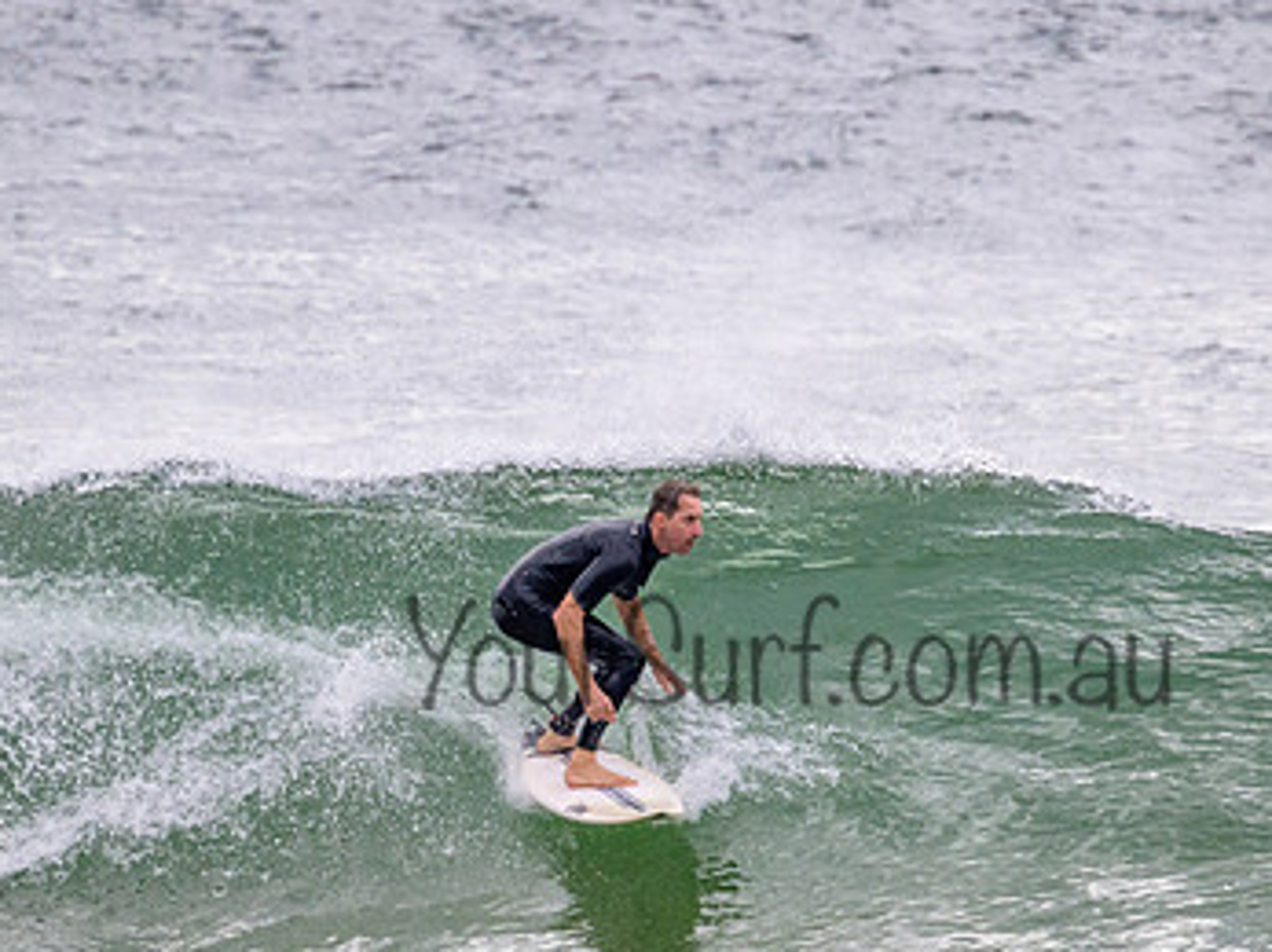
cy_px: 621
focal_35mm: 1287
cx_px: 784
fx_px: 47276
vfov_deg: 1.2
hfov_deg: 1.5
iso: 2200
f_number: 11
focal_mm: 800
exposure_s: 1/2000
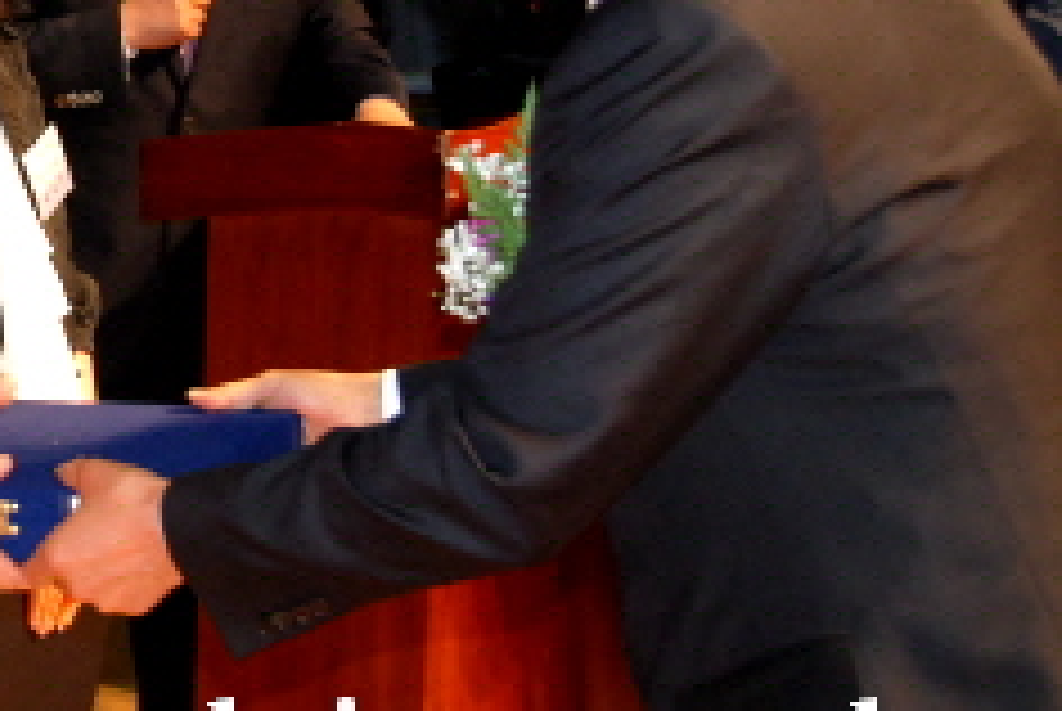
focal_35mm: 92
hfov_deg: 21.2
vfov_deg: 14.8
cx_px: -54
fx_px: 2719
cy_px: 140
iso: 800
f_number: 5
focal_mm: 29
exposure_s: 1/60
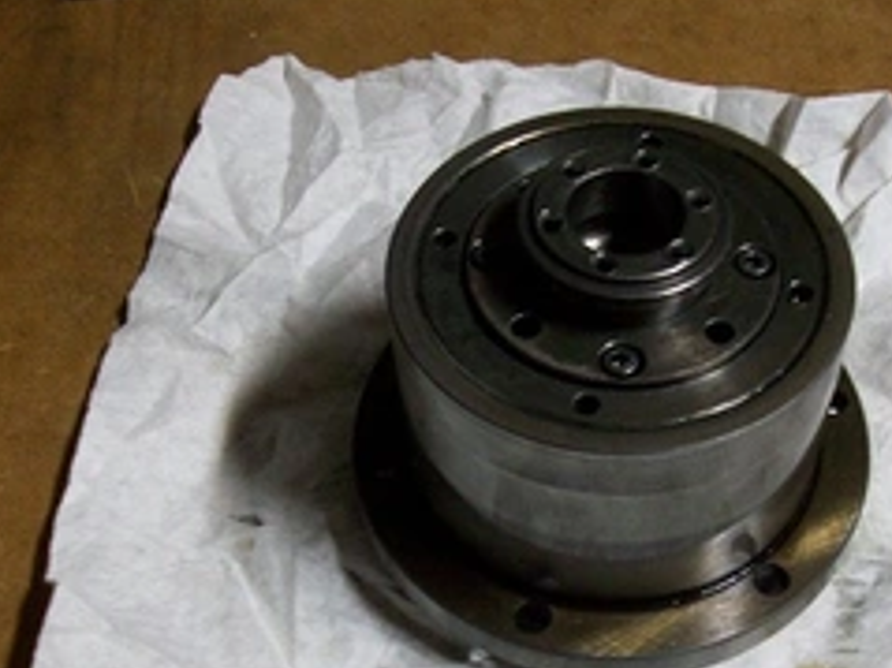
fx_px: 1468
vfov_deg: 25.2
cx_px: 523
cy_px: 534
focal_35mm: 57
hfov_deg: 33.7
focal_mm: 5.7
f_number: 2.8
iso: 166
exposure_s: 1/8
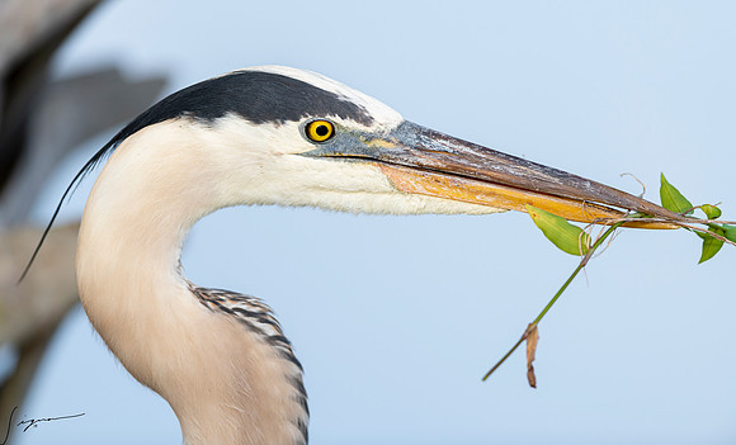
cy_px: 200
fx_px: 12280
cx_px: 367
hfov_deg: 3.4
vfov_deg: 2.1
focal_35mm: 618
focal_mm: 600
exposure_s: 1/2000
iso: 1000
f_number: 4
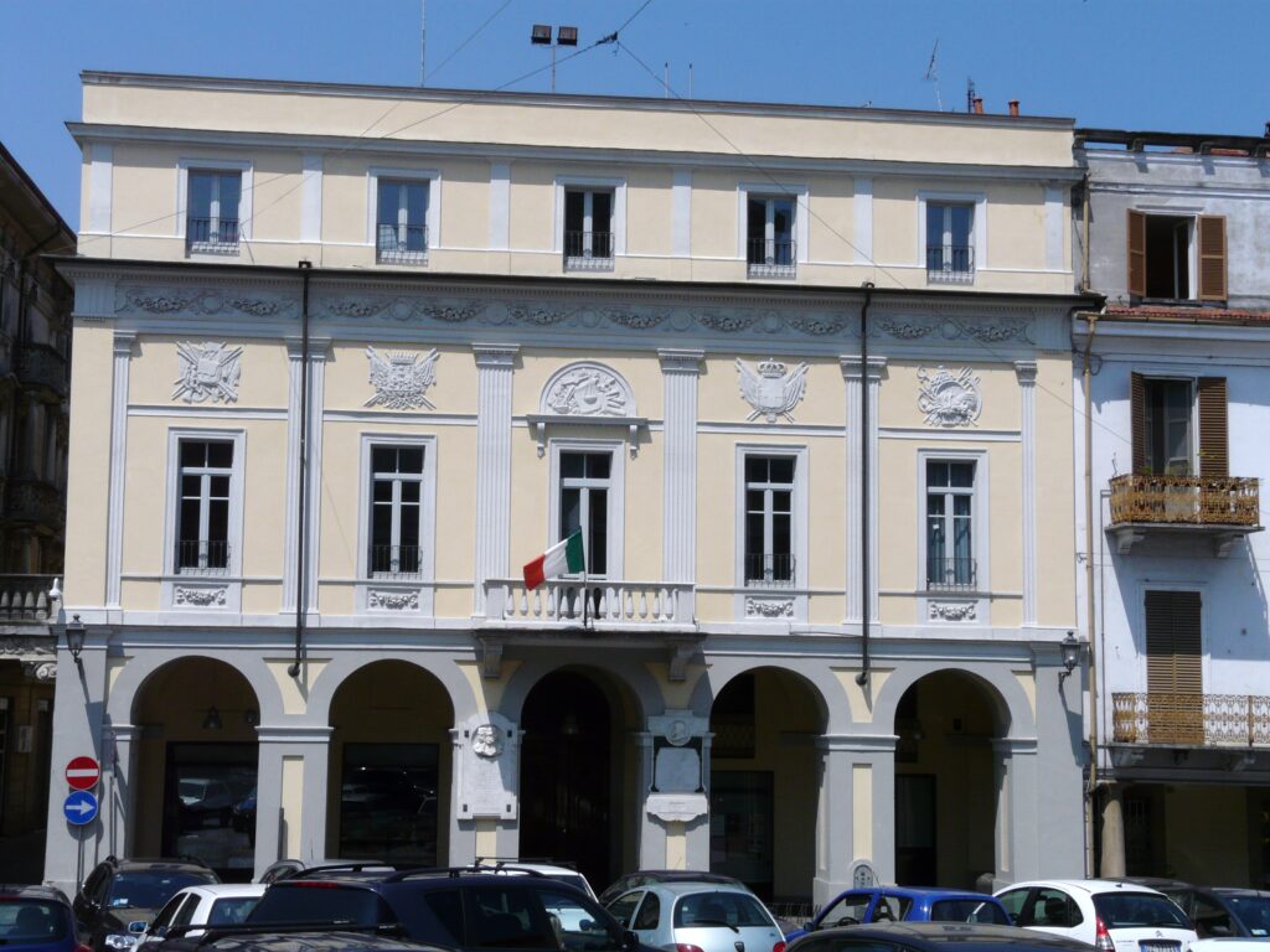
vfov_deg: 26.1
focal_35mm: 56
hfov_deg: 34.3
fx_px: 2055
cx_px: 635
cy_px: 476
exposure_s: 1/500
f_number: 8
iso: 100
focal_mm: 9.2
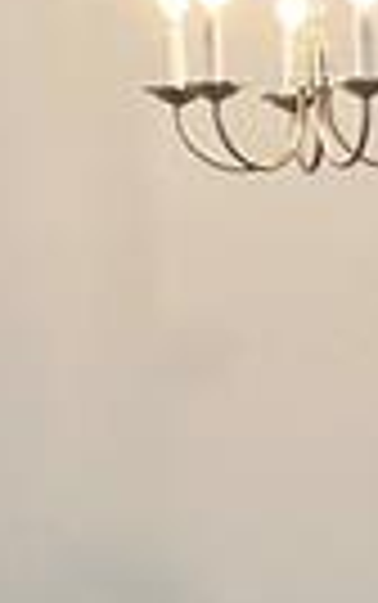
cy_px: 508
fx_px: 3454
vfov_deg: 9.9
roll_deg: +0.1
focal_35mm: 210
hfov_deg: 5.3
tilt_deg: -4.6
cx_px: 1701
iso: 100
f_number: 1.8
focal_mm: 4.25
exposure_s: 1/120
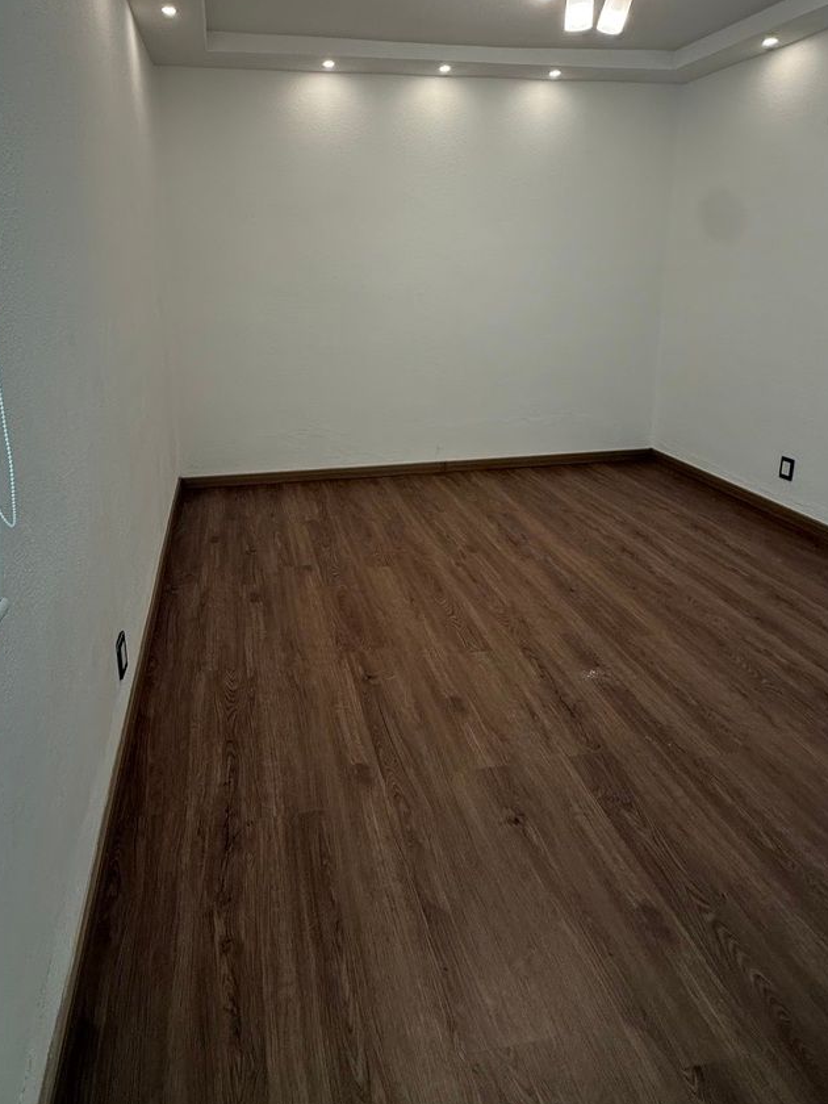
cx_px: 322
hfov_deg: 65.2
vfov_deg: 79.3
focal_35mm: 20
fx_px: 638
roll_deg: +0.9
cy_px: 376
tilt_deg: -9.7
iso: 125
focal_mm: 2.22
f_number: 2.2
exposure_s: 1/99
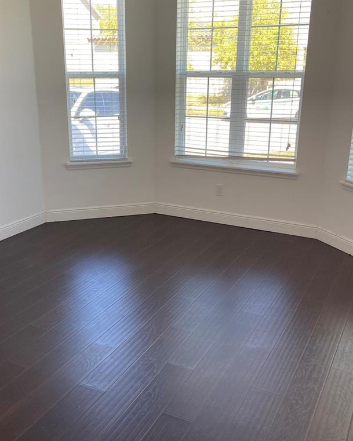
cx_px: 150
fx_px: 522
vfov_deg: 45.8
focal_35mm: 40
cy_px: 219
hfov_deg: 37.3
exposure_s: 1/121
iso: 80
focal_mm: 4.25
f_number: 1.8
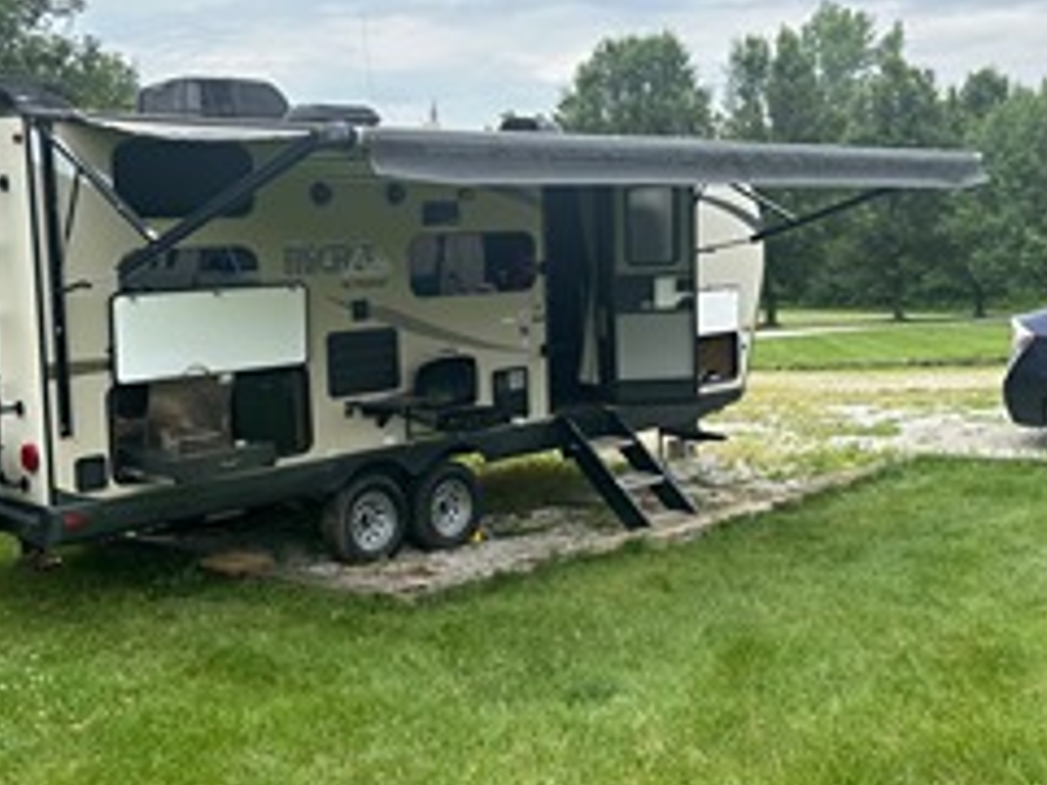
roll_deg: +1.2
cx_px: 310
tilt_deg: -2.5
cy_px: 358
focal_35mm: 40
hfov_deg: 45.7
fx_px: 1210
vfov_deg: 35.9
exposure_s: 1/1157
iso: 80
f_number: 1.78
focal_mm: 6.86
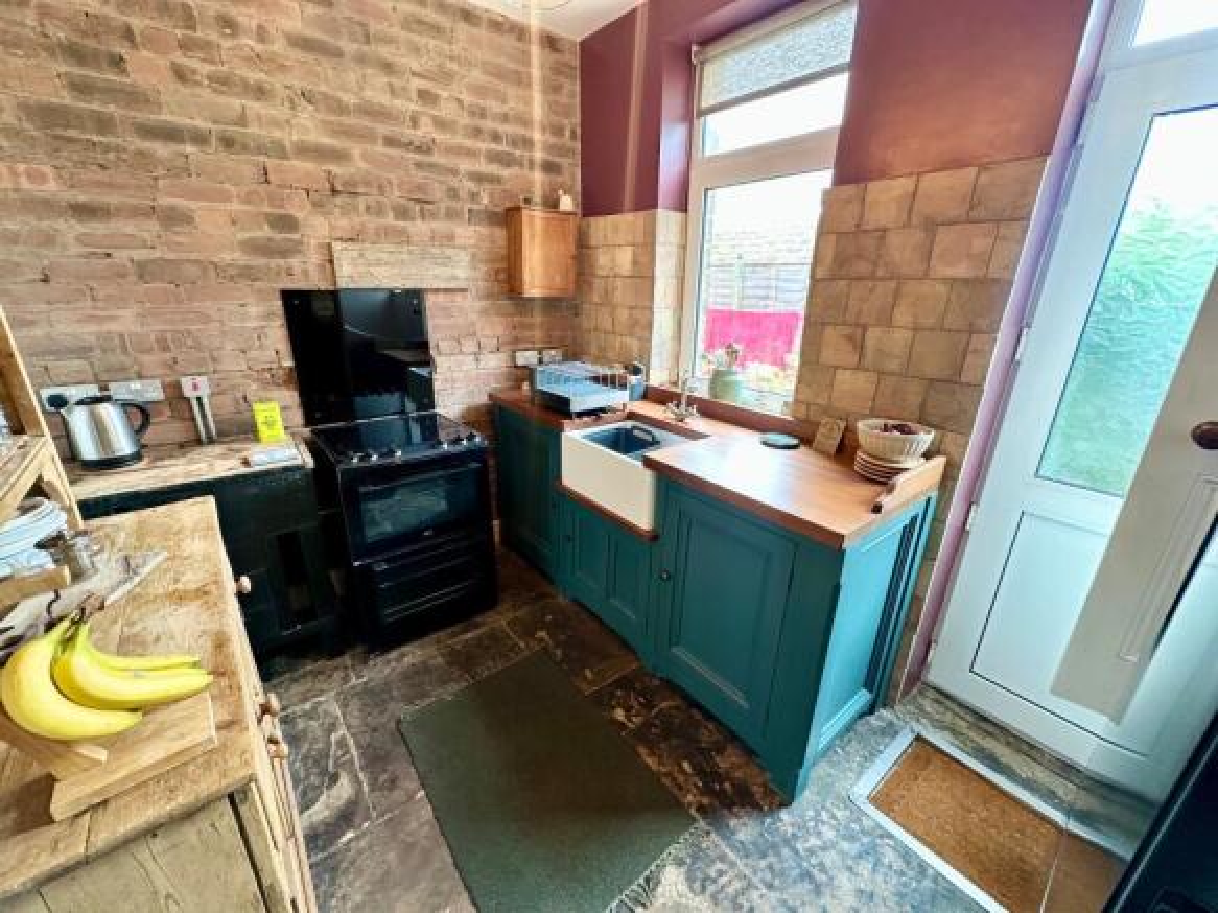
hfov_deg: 102.1
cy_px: 456
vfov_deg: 85.7
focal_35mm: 14
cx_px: 609
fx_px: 493
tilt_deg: -19.4
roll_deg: -0.8
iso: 160
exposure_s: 1/50
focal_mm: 2.22
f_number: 2.2
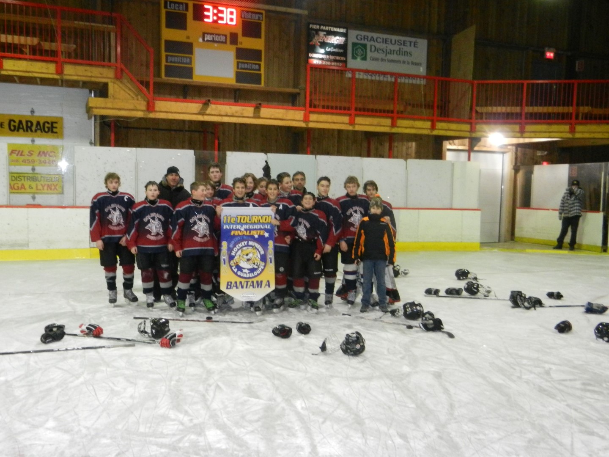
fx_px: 581
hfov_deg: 55.4
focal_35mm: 33
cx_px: 304
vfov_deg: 42.9
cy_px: 228
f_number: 3.8
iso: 800
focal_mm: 5.9
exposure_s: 1/30
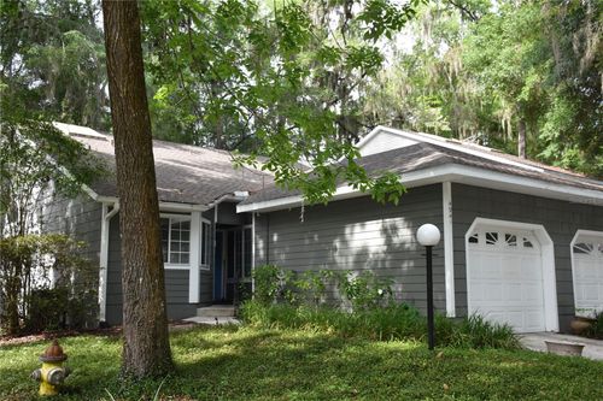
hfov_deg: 49.6
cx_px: 302
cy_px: 200
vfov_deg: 34.2
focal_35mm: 39
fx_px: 653
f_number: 6.3
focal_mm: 26
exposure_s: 1/160
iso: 800
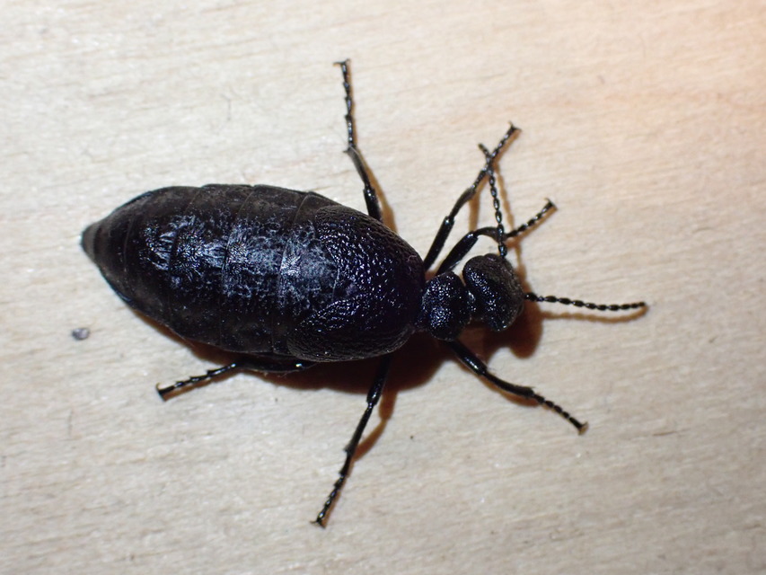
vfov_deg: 20.7
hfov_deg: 27.4
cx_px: 383
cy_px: 288
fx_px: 1571
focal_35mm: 71
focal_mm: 12.73
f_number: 5.6
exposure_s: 1/100
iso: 800
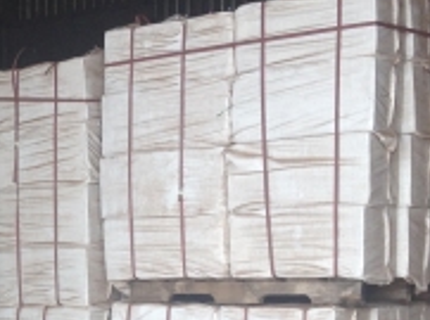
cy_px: 338
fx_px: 1438
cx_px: -76
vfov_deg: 12.5
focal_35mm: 116
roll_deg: +0.5
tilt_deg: -4.8
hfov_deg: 16.4
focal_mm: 4.28
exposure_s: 1/120
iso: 50
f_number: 2.4
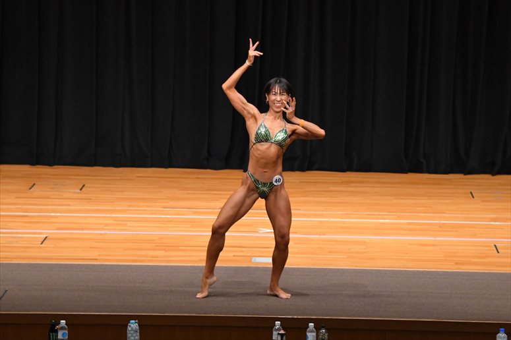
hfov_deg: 11.8
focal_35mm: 174
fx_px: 2469
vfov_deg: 7.9
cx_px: 256
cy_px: 170
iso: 4000
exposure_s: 1/400
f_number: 5.6
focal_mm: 116
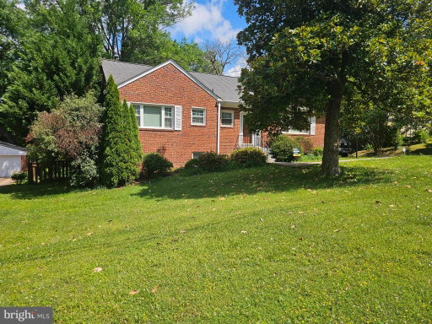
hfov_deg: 73.9
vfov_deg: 58.9
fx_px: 287
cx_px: 216
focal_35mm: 23
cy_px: 162
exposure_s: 1/641
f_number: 1.7
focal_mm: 6.3
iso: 10
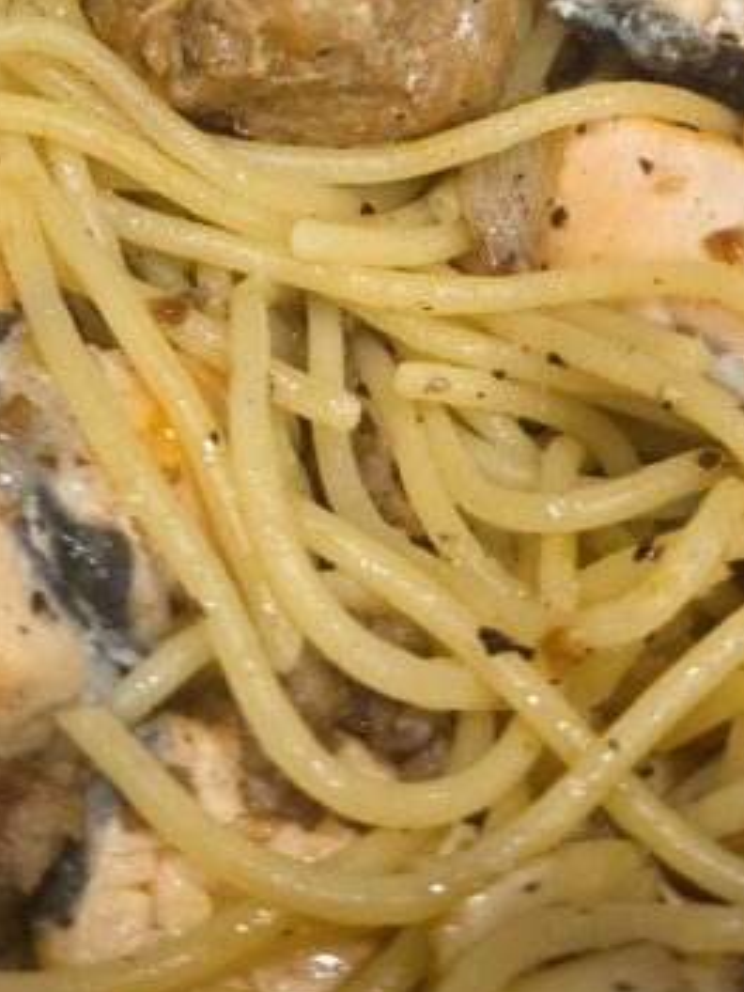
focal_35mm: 67
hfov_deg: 21.9
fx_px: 1920
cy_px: -141
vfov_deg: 26.3
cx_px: 383
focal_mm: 6.5
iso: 160
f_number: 1.4
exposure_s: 1/66
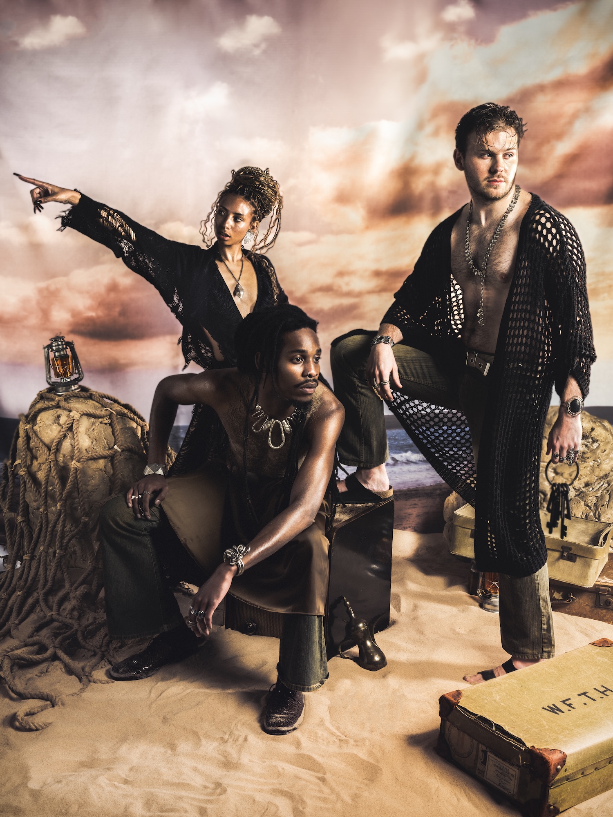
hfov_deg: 32.9
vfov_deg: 42.9
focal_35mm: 44
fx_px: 1039
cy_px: 408
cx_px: 306
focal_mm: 55.2
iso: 200
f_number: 11
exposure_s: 1/125
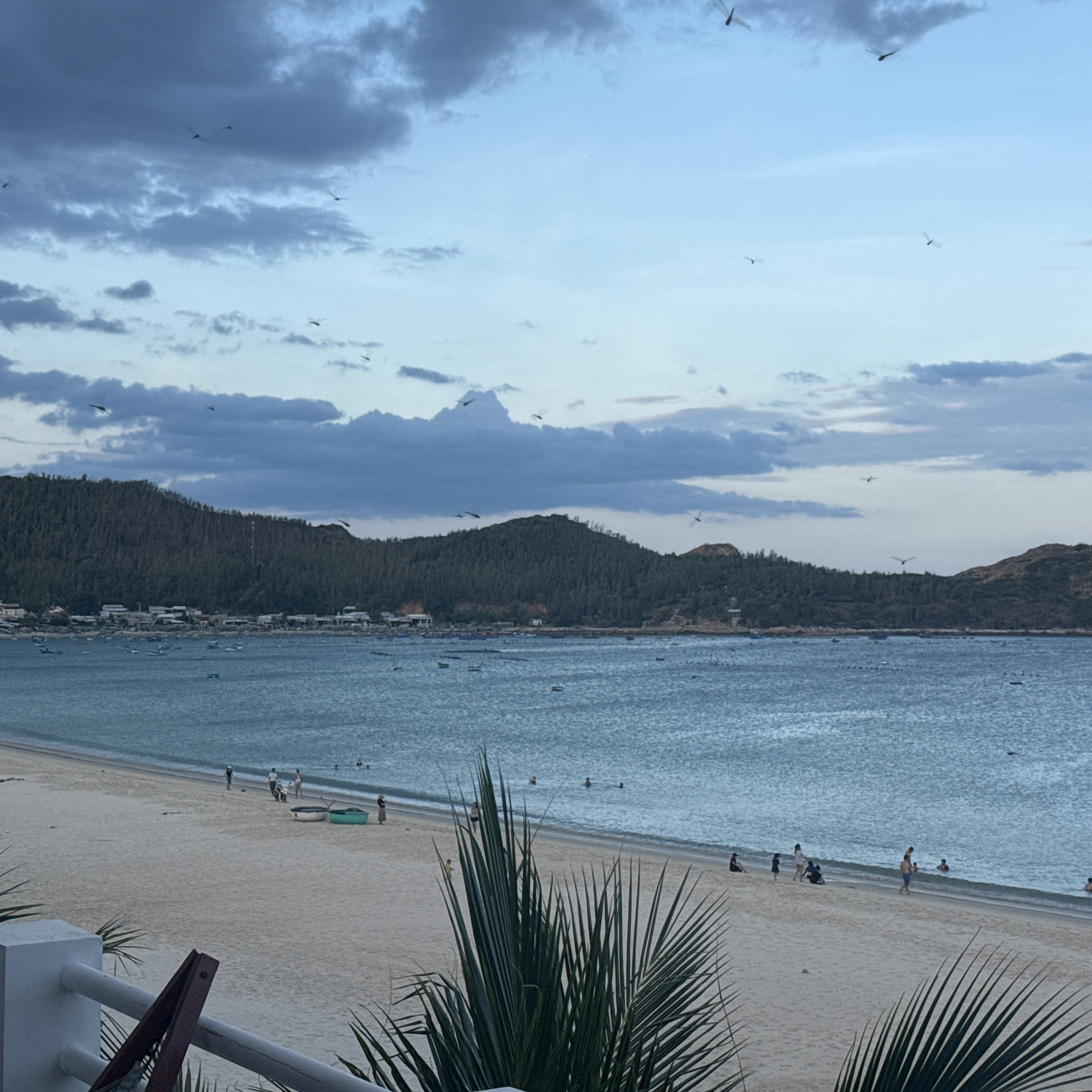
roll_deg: -0.2
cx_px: 556
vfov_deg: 30.0
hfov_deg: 30.0
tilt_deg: +2.7
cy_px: 546
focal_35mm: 57
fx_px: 2034
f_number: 1.78
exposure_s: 1/885
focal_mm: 6.76
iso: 64
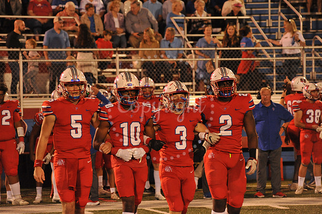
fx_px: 1788
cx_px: 161
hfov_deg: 10.3
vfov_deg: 6.9
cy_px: 107
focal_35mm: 200
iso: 5000
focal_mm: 200
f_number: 7.1
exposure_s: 1/160
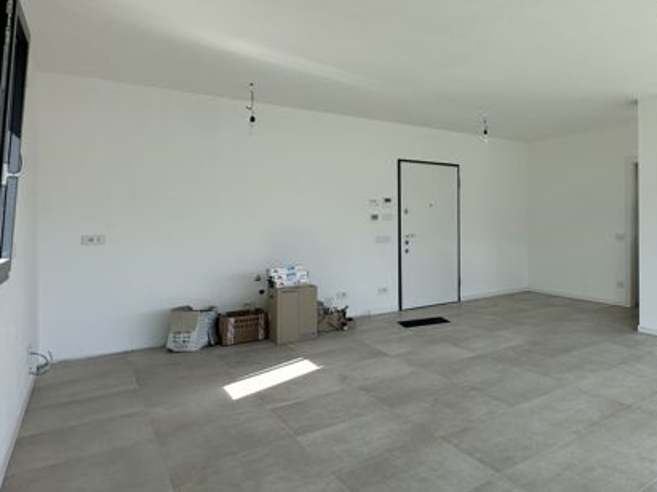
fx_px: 455
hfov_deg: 63.3
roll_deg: -1.6
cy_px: 220
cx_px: 554
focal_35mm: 24
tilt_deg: -0.2
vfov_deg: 56.7
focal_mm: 2.22
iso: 40
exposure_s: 1/319
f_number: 2.2
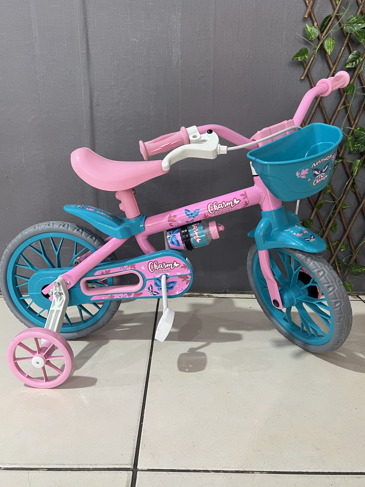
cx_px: 181
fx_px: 380
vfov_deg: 65.3
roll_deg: -0.5
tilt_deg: -15.3
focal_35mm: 27
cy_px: 240
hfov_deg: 51.4
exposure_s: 1/60
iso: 160
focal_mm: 5.7
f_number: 1.5
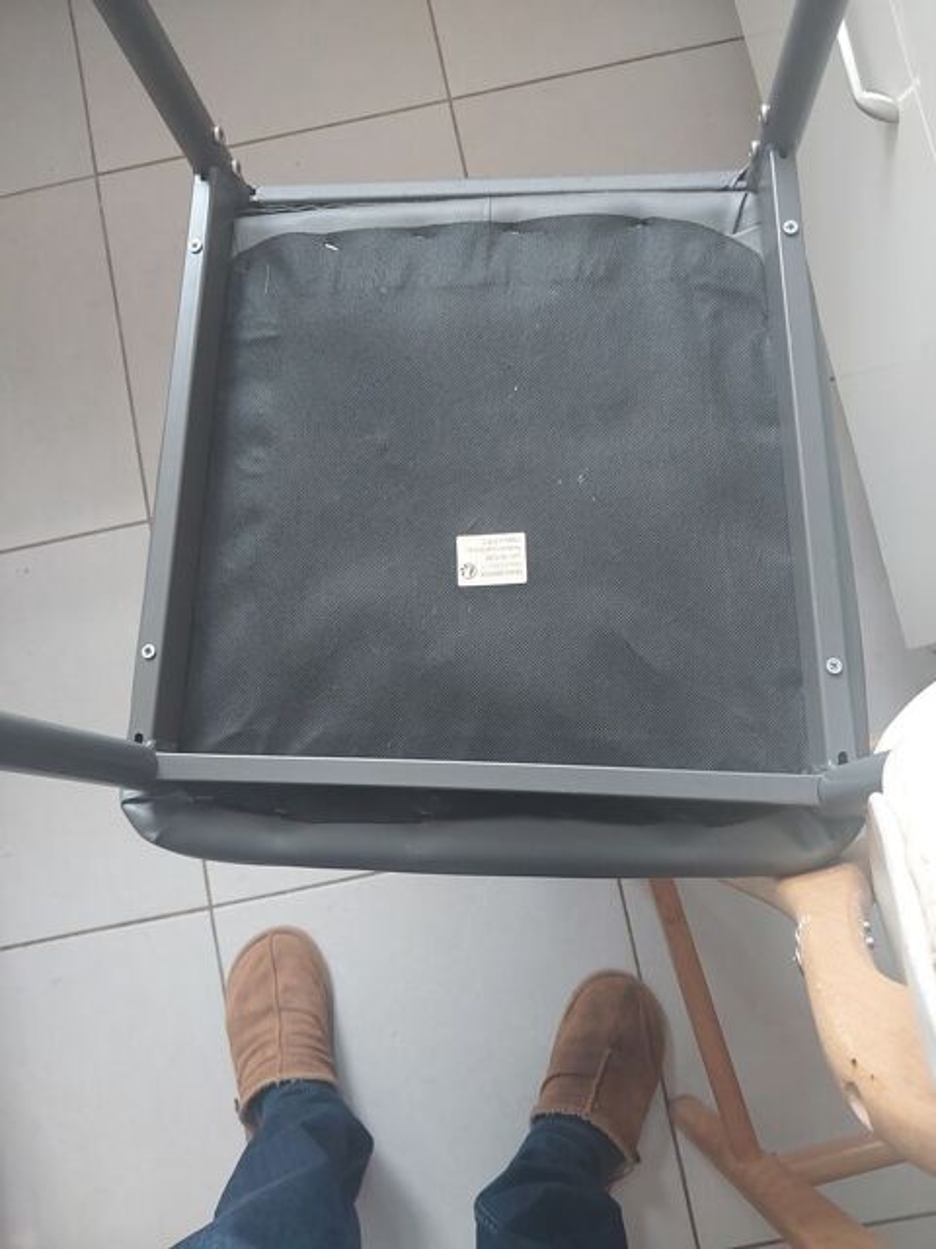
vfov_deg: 60.0
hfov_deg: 46.8
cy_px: 624
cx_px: 468
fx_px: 1082
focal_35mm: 30
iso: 320
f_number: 1.8
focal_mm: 4.6
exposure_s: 1/40
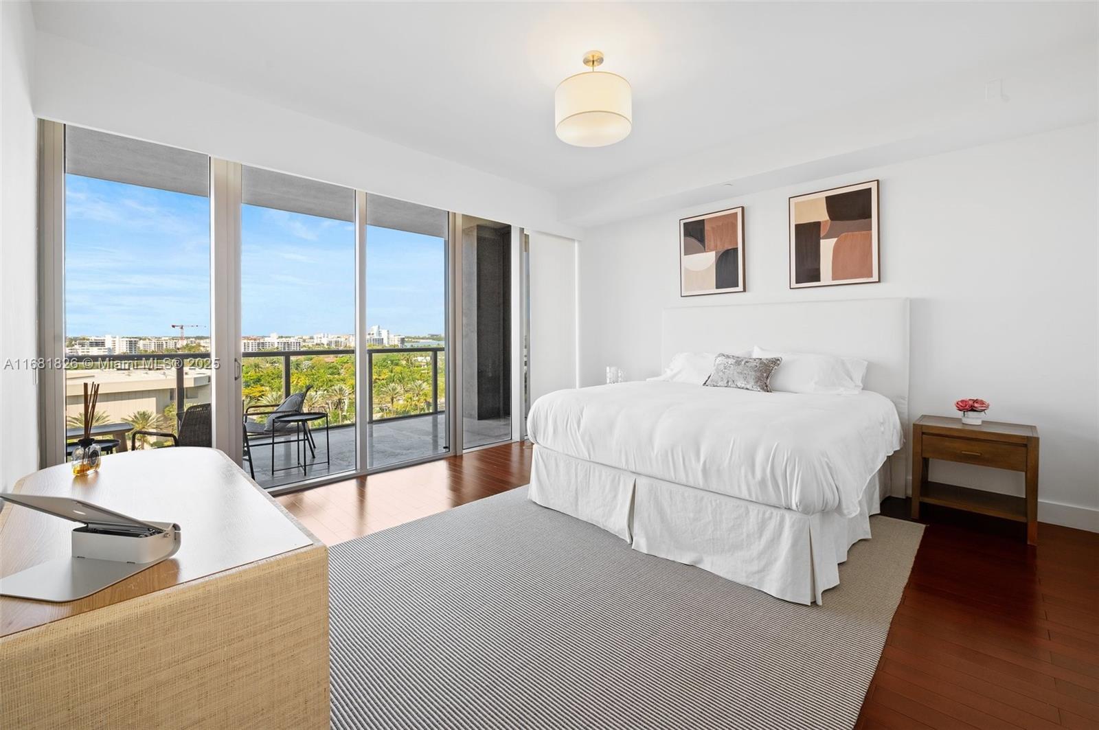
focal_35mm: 15
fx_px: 457
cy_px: 365
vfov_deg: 77.2
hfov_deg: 100.5
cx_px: 550
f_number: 8
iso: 200
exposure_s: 1/8
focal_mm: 15
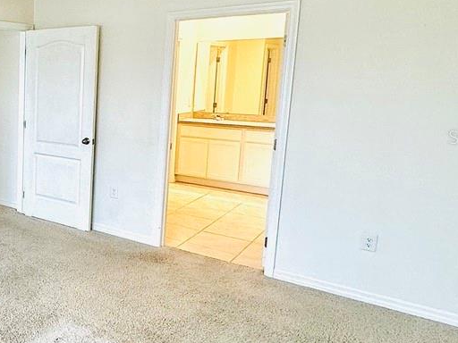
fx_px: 463
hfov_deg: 42.2
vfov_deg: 40.5
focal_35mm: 35
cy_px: 137
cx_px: -39
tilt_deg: -8.5
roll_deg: -0.1
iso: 250
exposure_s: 1/120
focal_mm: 2.22
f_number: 2.2
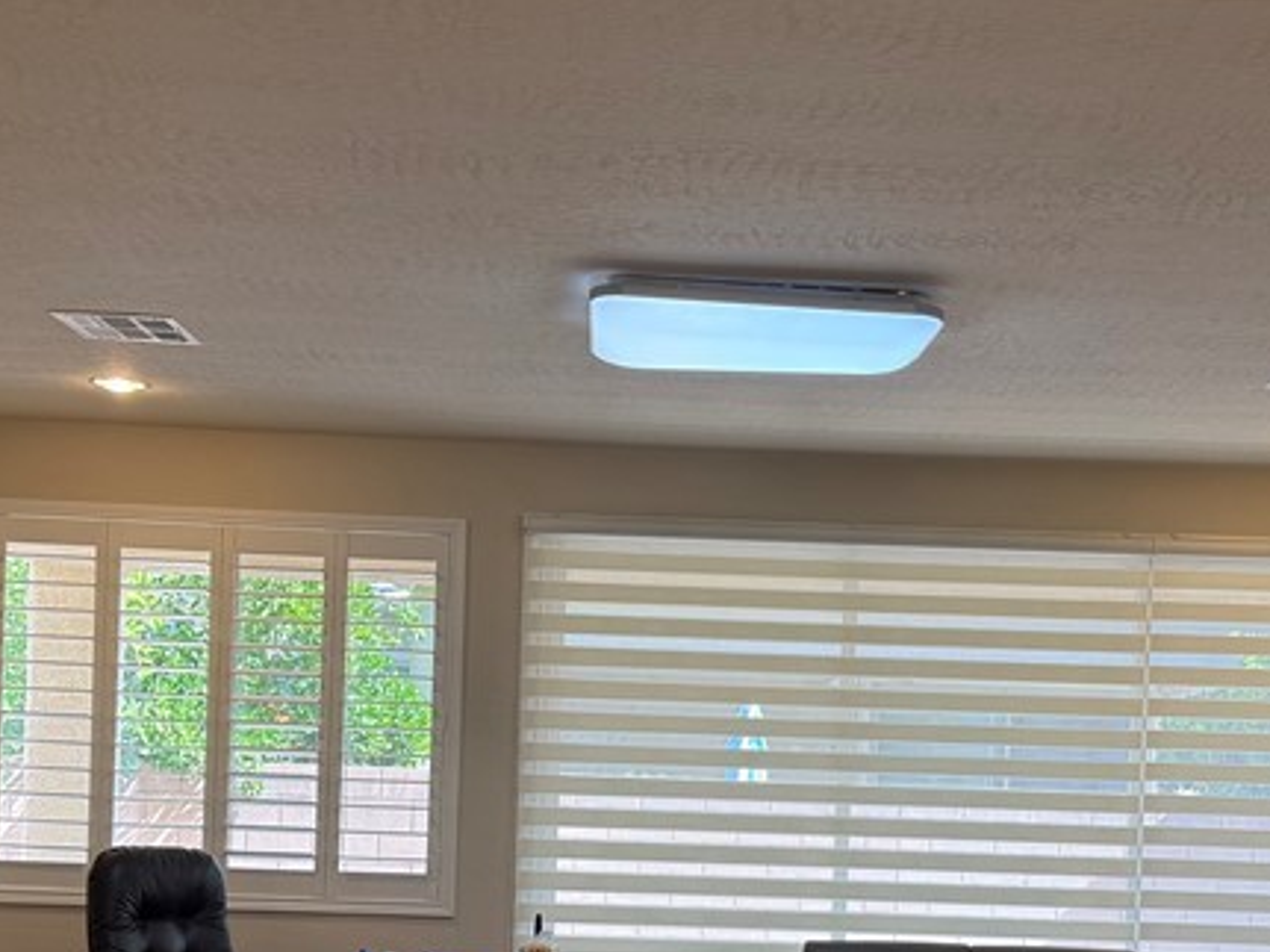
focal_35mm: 57
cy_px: 793
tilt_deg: -0.4
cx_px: 772
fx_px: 2091
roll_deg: -1.7
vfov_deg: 25.1
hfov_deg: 33.7
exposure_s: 1/120
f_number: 1.78
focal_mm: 6.76
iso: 80
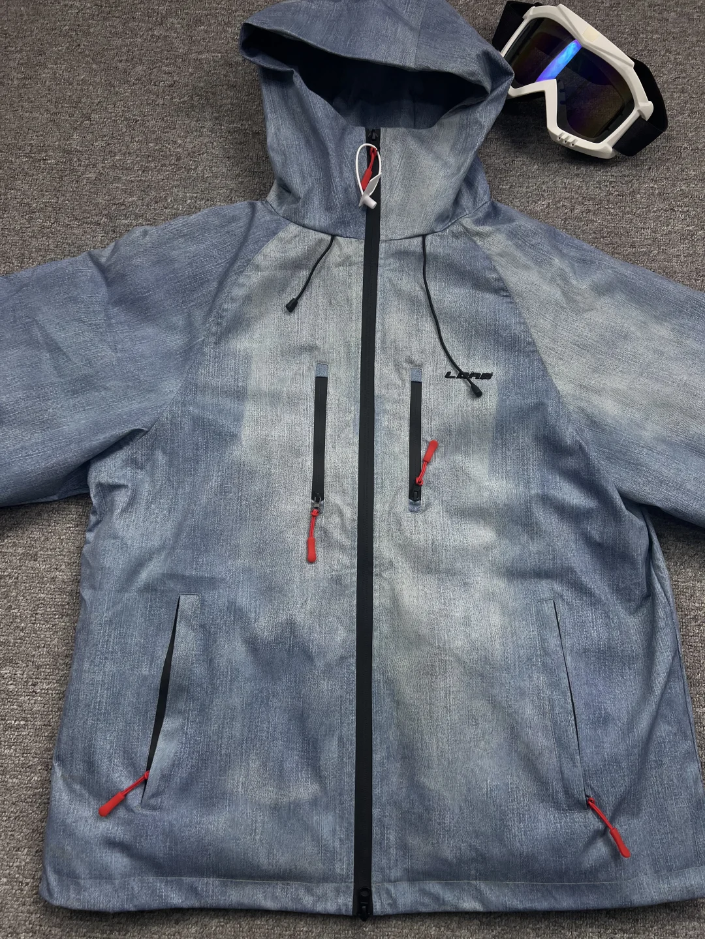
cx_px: 352
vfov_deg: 67.3
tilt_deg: -76.3
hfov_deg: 53.1
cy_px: 470
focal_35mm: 26
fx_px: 706
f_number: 1.5
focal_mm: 5.7
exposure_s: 1/166
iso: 40
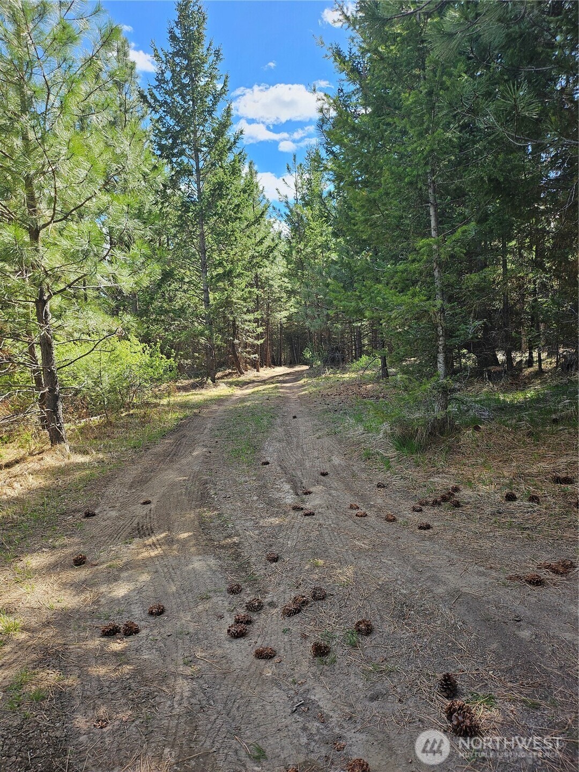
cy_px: 386
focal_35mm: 24
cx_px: 290
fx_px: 535
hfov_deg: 56.8
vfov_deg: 71.6
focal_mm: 5
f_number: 1.8
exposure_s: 1/1096
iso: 50
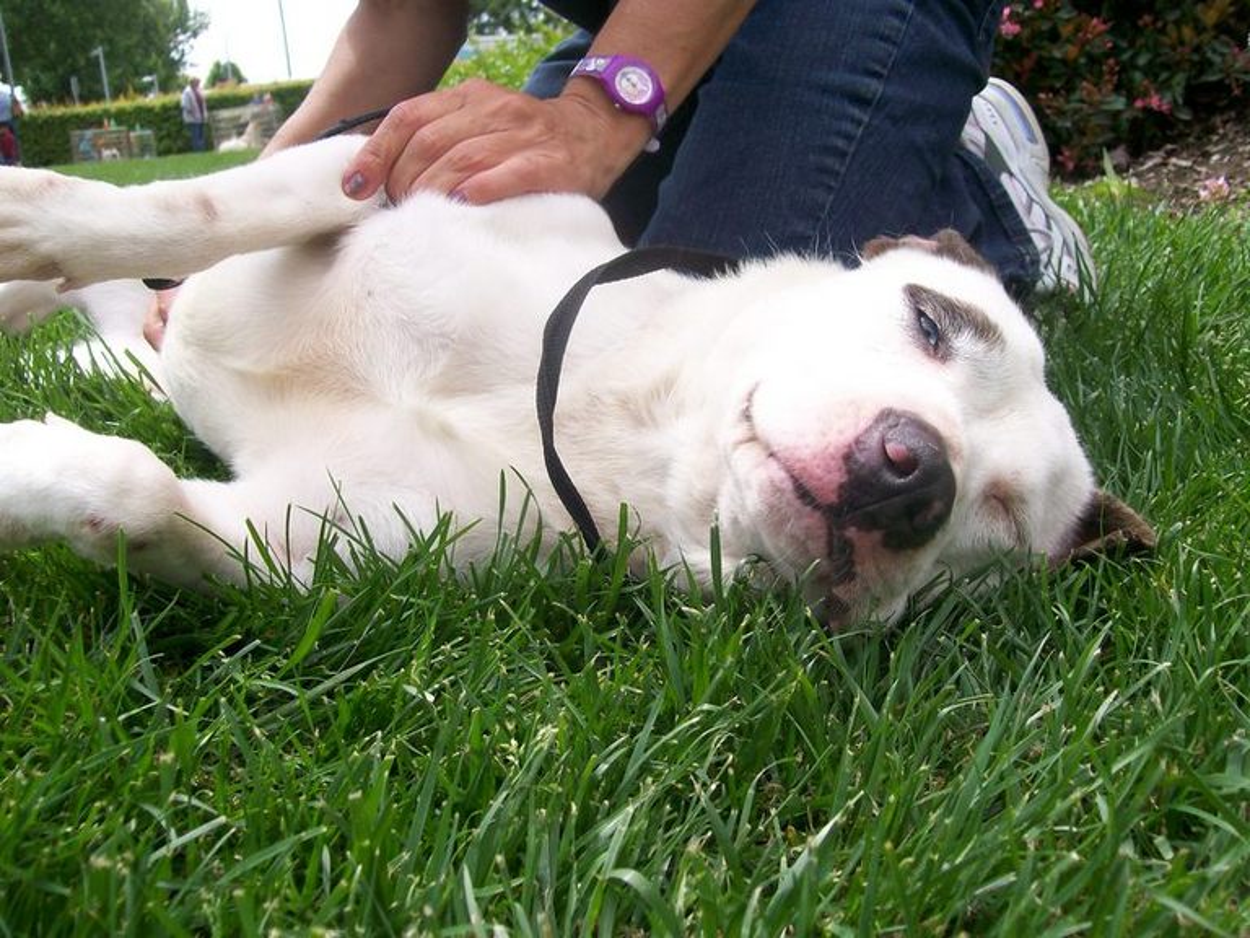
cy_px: 469
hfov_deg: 51.4
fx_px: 1300
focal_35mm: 36
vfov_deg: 39.7
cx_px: 625
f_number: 2.7
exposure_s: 1/763
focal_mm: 6
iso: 80
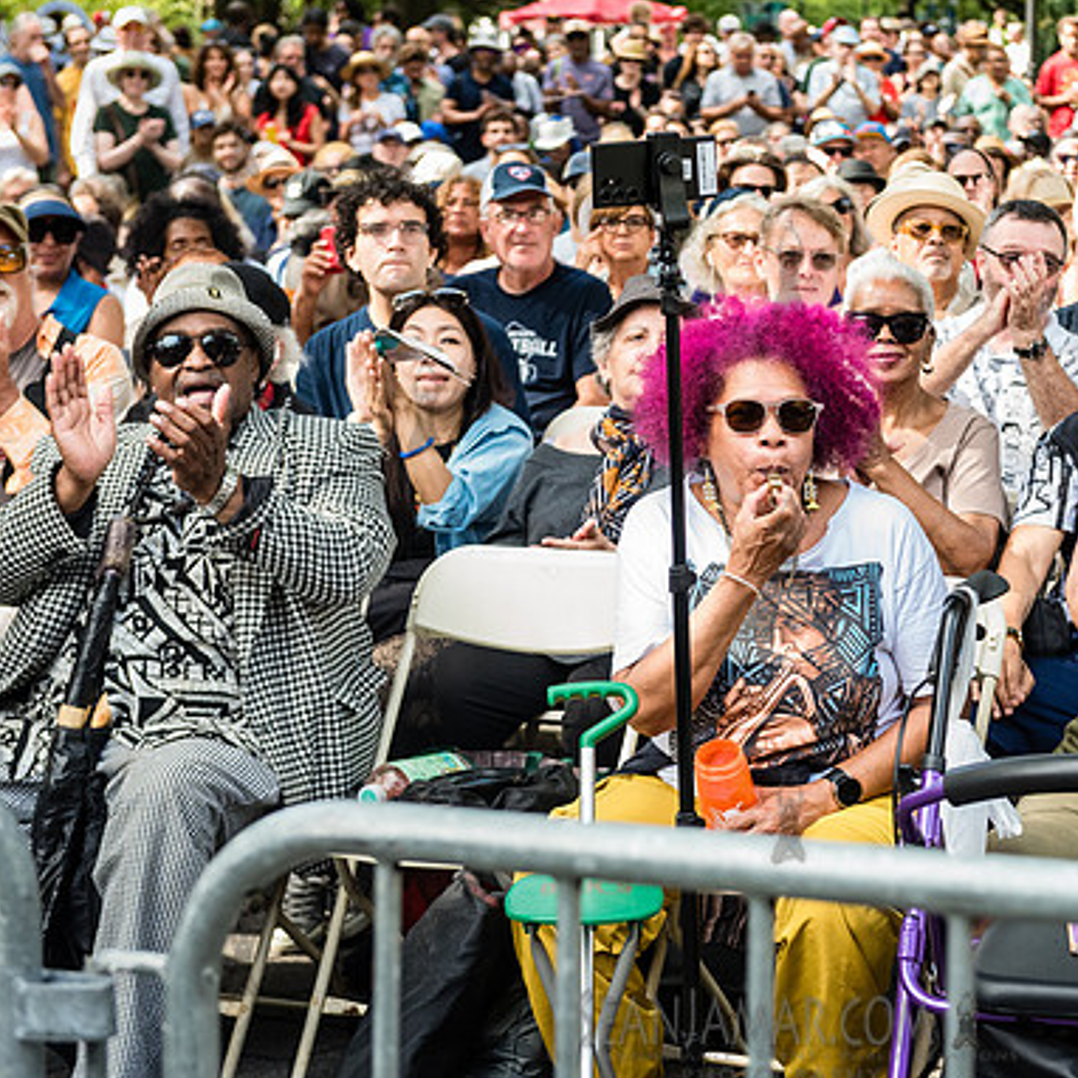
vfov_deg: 21.7
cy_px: 540
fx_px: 2819
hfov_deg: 21.5
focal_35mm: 80
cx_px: 787
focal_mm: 62
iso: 2500
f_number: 4
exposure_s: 1/1250
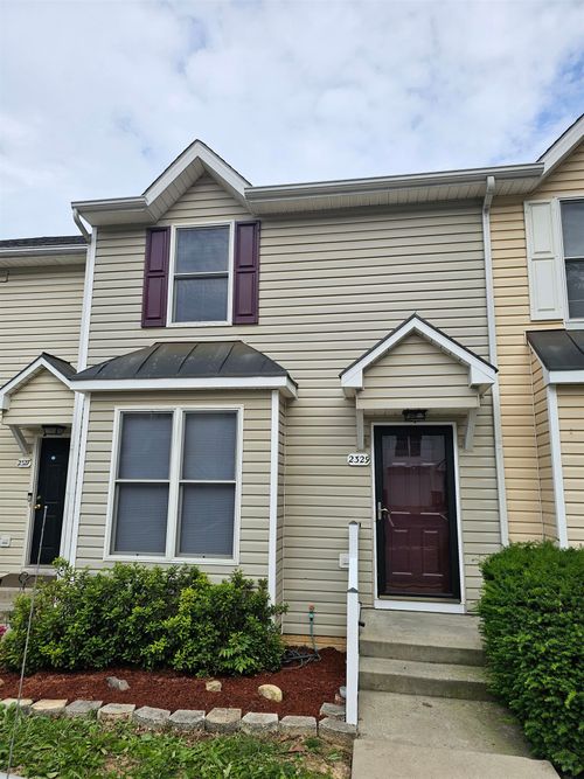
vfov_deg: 73.9
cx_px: 292
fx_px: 518
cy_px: 390
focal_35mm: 23
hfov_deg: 58.9
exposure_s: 1/643
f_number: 1.7
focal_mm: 6.3
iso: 10
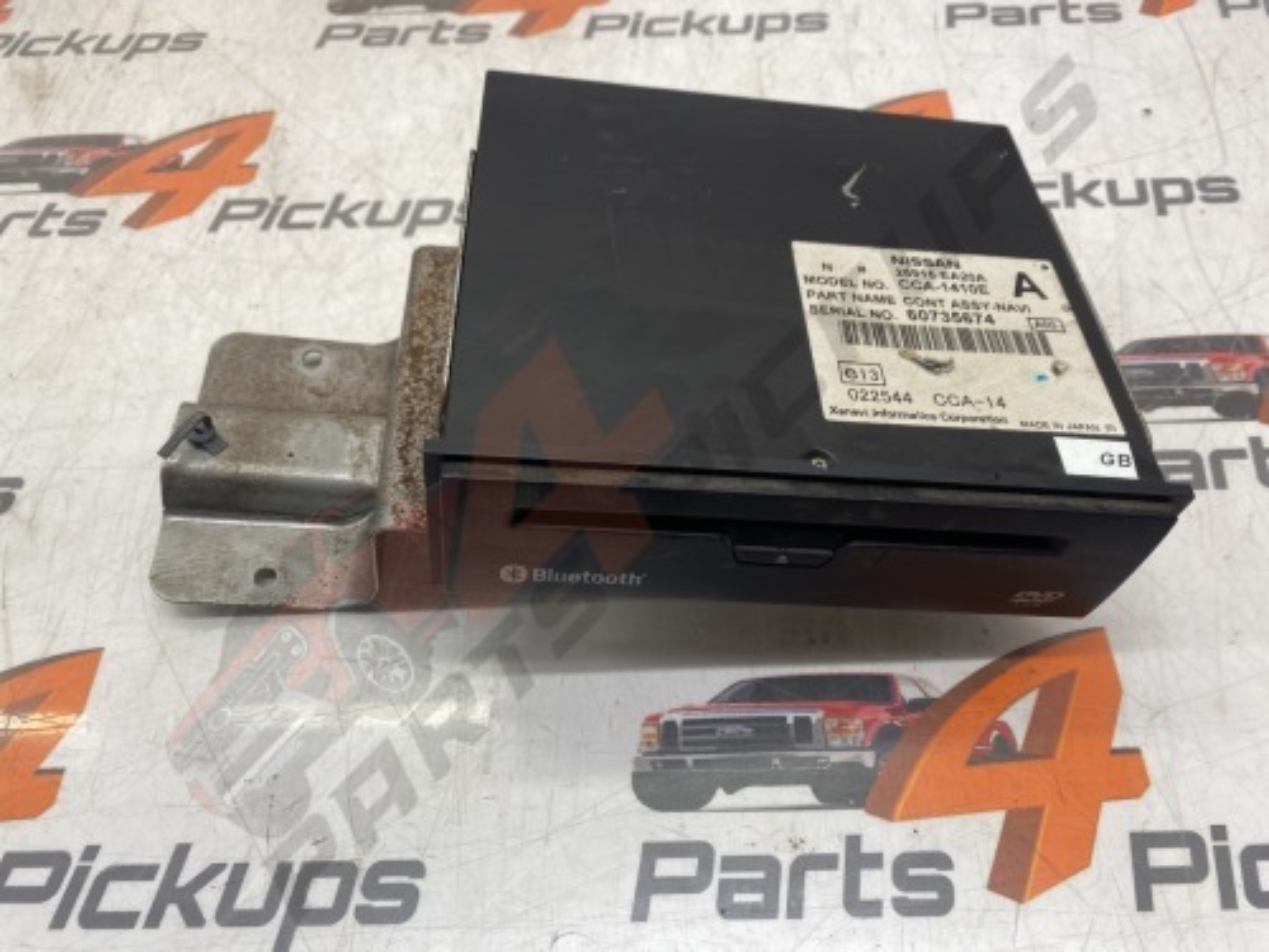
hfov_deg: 67.3
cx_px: 634
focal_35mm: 26
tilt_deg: -55.8
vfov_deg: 53.1
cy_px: 476
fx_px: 953
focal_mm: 4.25
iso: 40
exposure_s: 1/100
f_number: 1.8
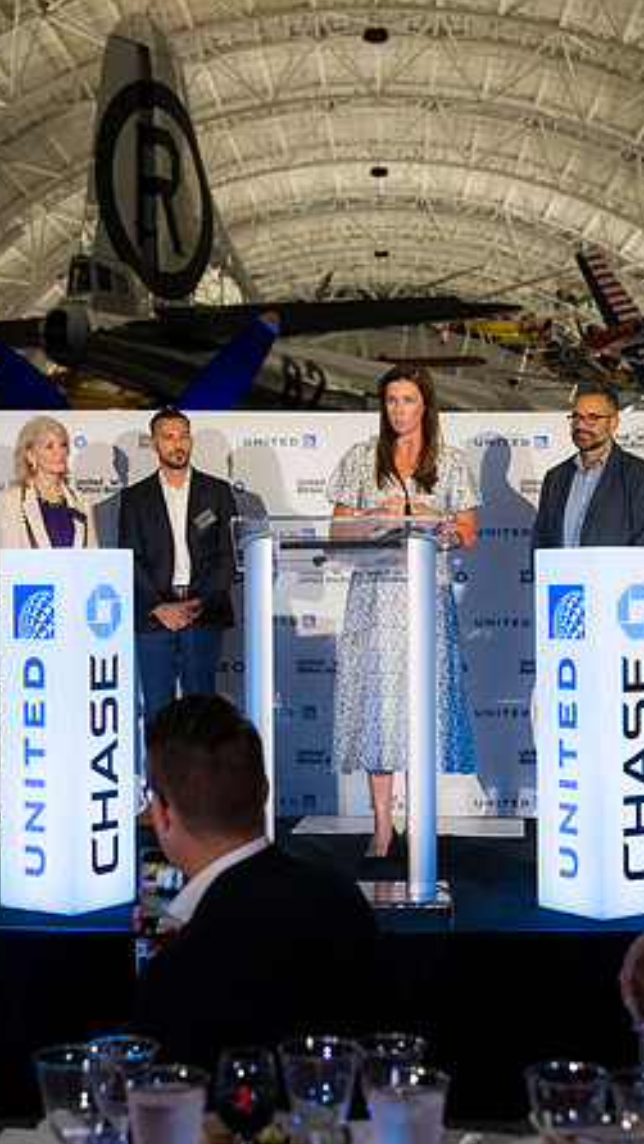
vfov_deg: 36.6
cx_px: 348
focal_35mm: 57
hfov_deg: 21.1
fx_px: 1730
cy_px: 572
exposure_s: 1/200
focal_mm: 36
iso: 900
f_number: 2.8
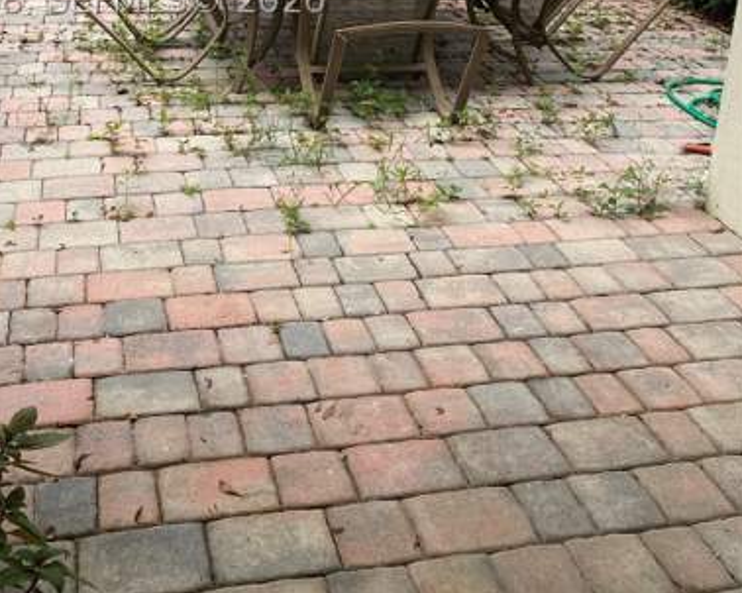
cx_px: 279
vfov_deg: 32.1
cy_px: 0
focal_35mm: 43
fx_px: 944
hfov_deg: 42.6
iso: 32
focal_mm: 4.25
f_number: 1.8
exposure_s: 1/1287
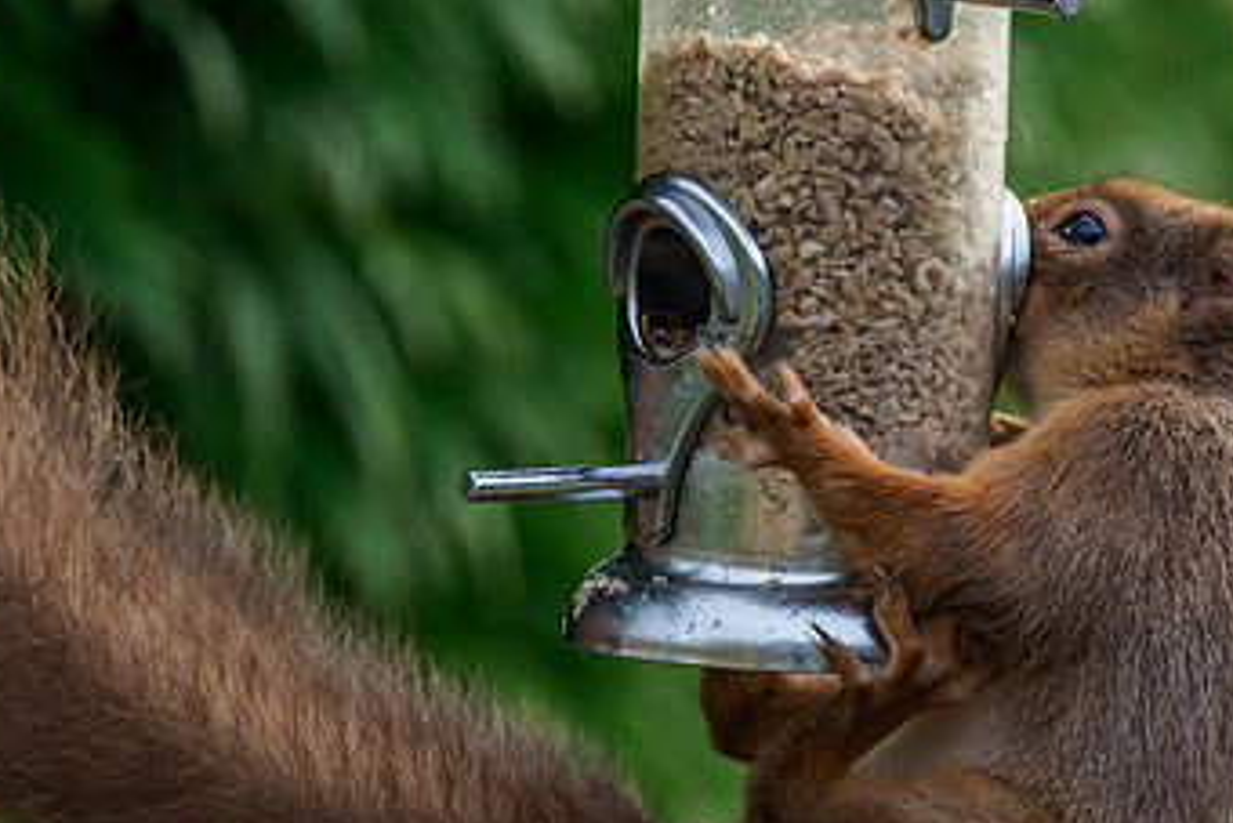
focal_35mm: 1203
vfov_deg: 1.1
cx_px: 668
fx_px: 41218
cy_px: 277
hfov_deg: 1.7
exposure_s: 1/640
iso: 640
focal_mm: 300
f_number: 4.5
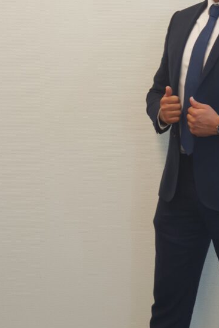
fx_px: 920
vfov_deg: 20.2
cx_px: 179
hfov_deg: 13.5
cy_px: 172
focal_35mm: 101
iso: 50
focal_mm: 6
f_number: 2.4
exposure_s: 1/33
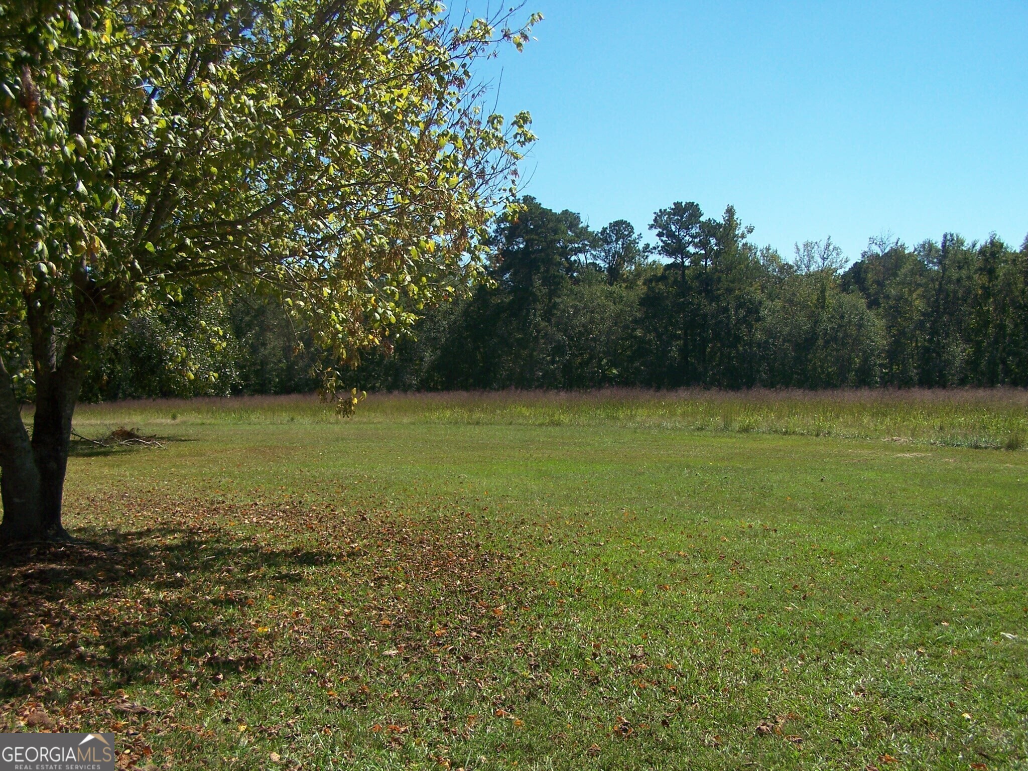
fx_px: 1128
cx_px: 514
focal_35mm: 38
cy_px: 386
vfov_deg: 37.7
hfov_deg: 49.0
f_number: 4
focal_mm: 6.3
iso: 80
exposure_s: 1/640
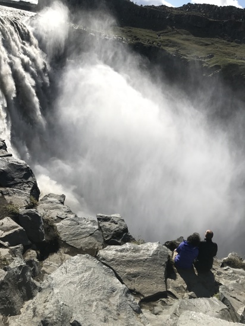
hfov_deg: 49.8
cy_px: 163
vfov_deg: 63.4
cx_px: 122
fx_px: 264
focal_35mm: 28
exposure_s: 1/4000
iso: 20
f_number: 1.8
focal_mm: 3.99
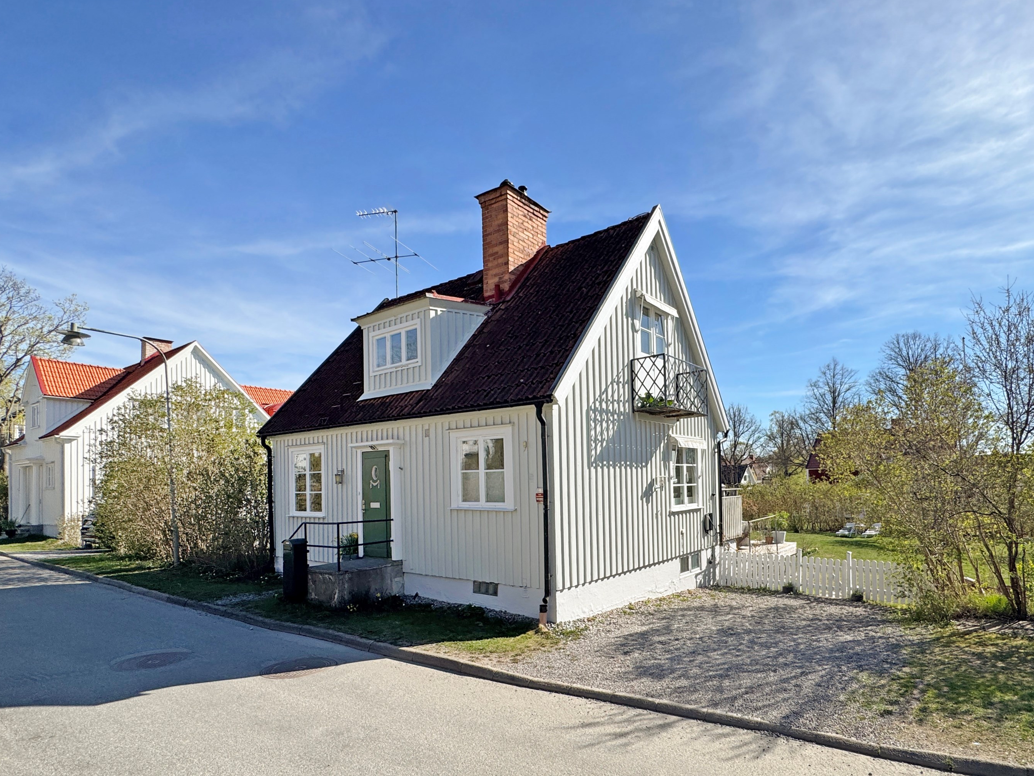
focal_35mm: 15
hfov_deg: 98.1
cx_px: 500
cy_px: 379
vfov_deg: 81.7
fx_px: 448
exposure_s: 1/1976
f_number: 2.2
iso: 50
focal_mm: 2.22
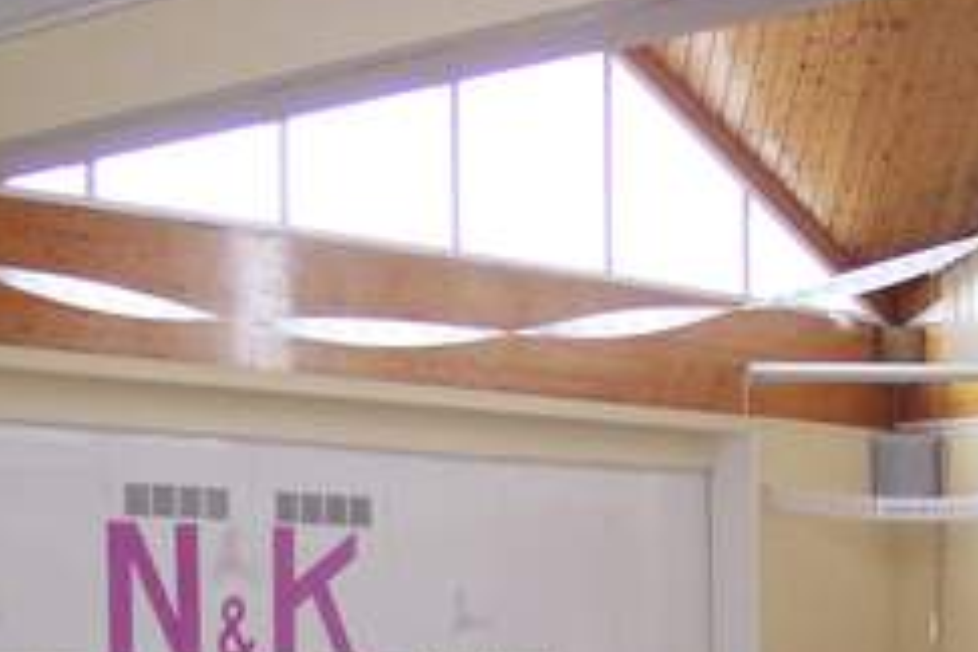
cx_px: 539
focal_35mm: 104
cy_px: 837
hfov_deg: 19.6
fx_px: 2825
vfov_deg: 12.8
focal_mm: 8
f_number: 2.8
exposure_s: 1/60
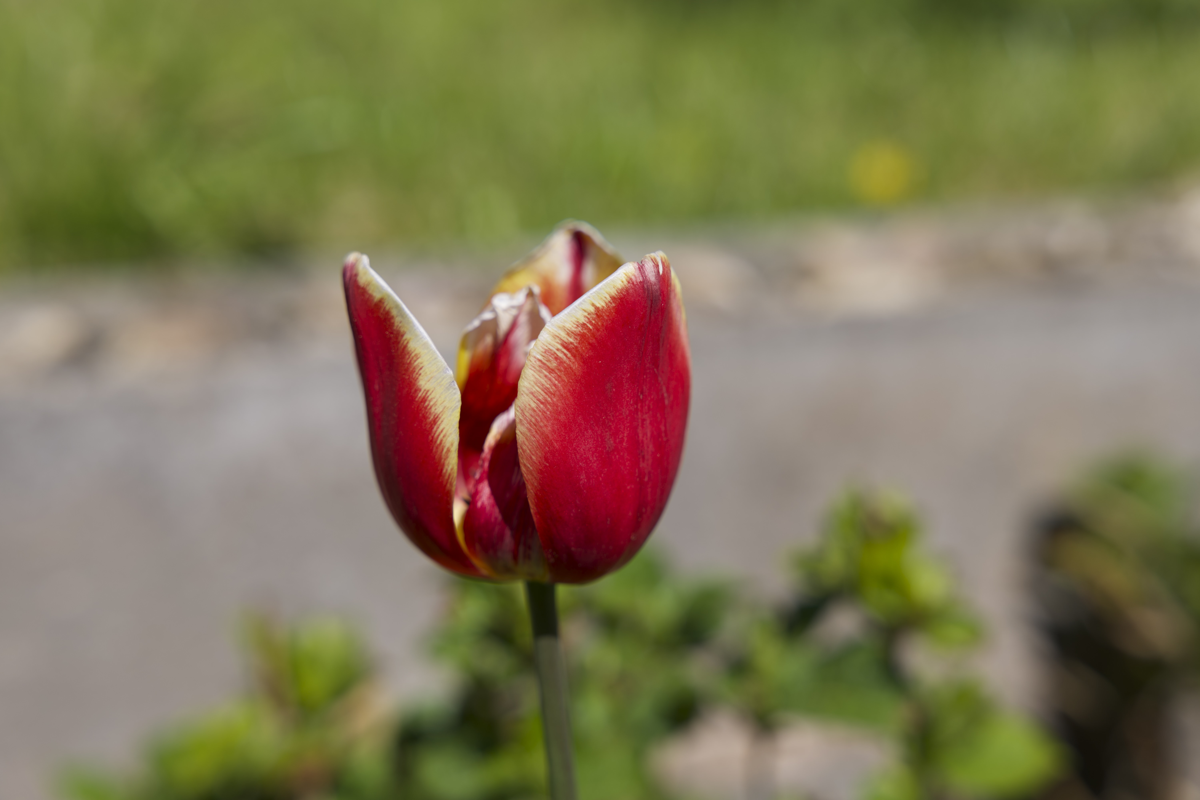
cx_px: 600
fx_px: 1900
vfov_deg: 23.8
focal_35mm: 57
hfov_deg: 35.1
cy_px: 400
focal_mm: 57
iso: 100
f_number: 4.5
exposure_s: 1/800
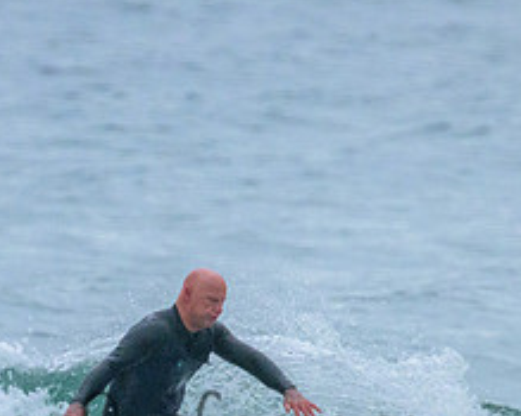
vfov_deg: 0.7
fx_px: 33461
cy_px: 376
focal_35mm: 2171
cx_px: 169
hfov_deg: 0.9
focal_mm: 800
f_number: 11
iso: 4000
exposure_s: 1/1600
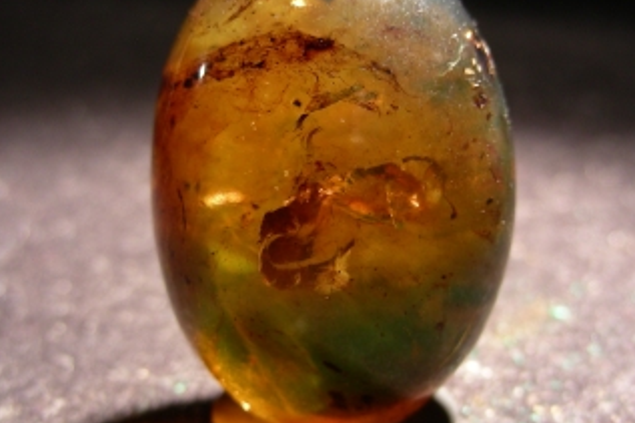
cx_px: 345
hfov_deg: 26.0
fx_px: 1375
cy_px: 205
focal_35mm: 78
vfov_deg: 17.5
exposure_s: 1/4.1
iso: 50
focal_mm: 9.7
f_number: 3.5
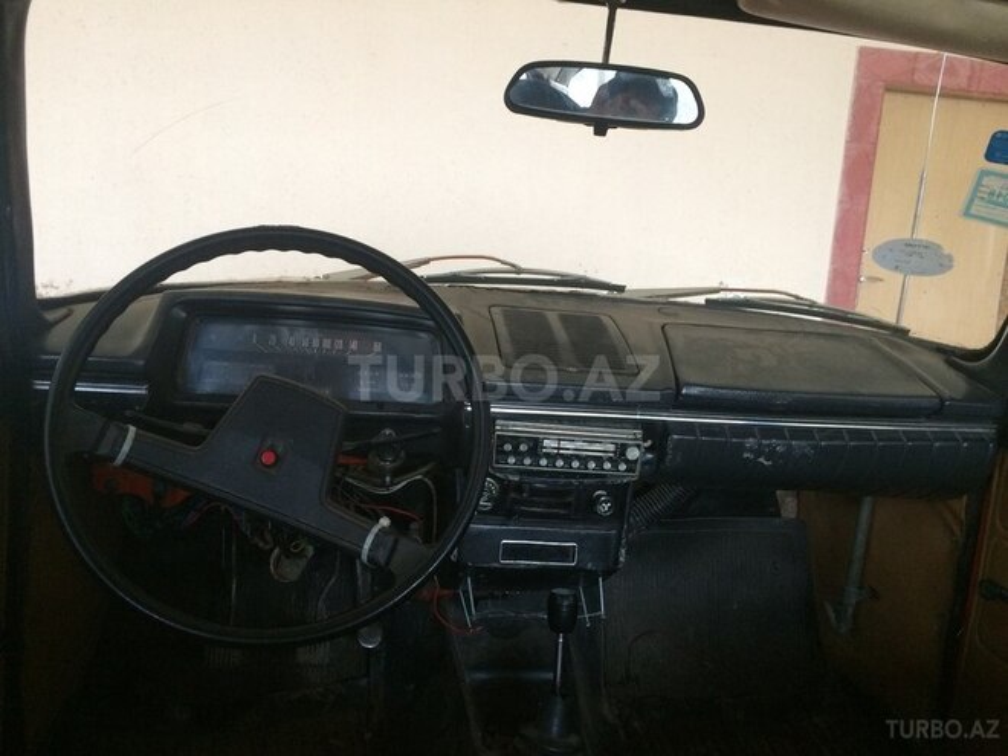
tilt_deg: -7.7
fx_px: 844
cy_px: 378
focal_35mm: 29
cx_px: 504
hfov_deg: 61.7
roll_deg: -4.3
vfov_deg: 48.2
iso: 250
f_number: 2.2
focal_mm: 4.15
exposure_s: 1/33
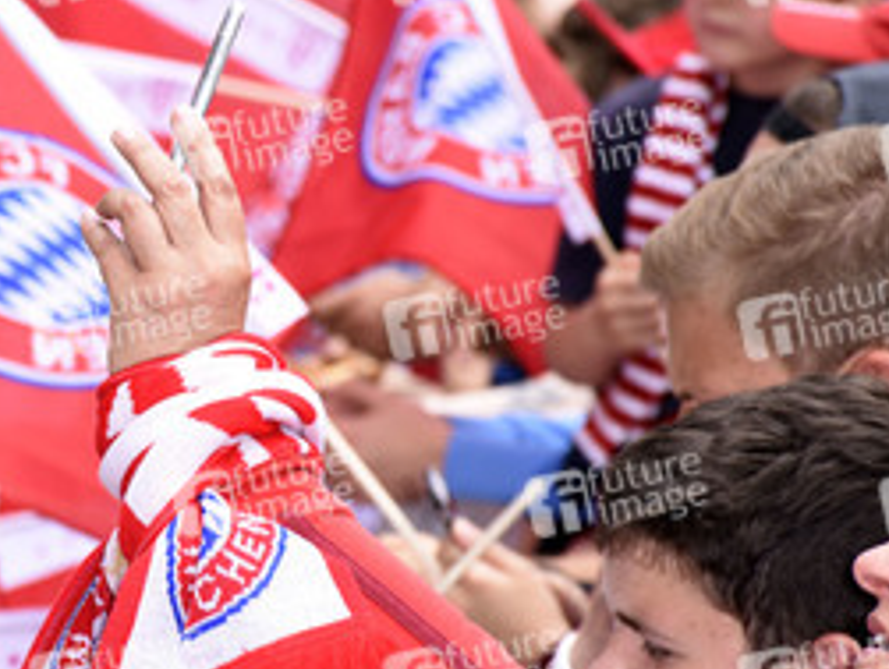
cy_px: 407
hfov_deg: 5.5
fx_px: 9310
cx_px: 168
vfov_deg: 4.1
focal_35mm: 362
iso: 125
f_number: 6.3
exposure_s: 1/160
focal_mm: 140
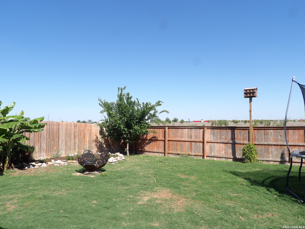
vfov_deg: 56.8
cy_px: 114
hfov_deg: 71.6
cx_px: 152
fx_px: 211
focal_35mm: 24
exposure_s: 1/488
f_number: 4.6
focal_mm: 4.3
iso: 100
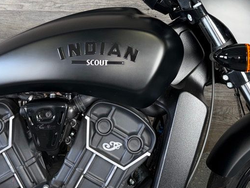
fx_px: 347
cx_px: 130
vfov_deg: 28.8
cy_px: 12
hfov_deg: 39.7
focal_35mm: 48
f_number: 1.78
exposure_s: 1/30
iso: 64
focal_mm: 6.76
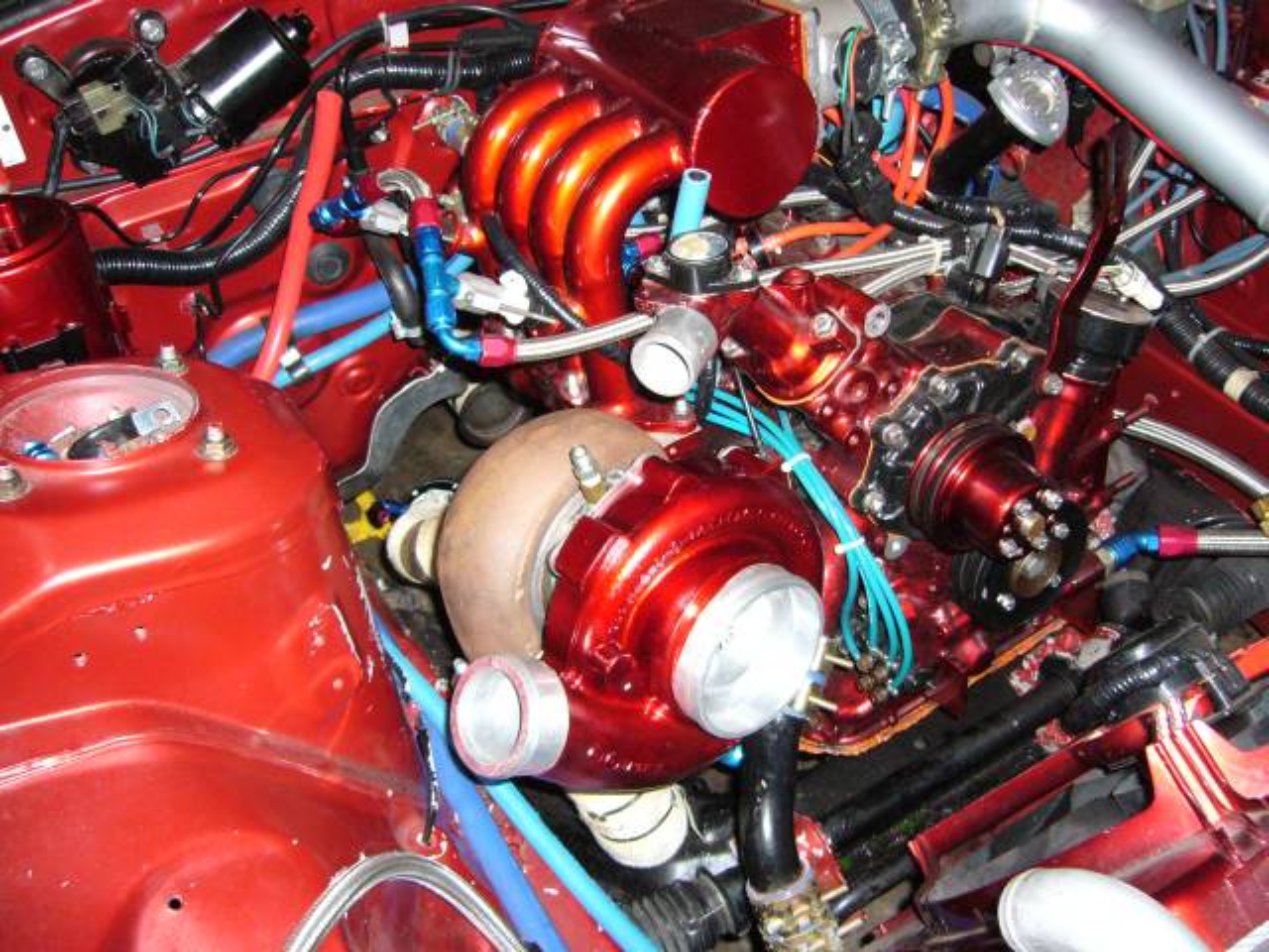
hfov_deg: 52.6
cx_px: 634
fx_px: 1283
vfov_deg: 40.7
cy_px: 476
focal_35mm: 35
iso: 250
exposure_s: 1/30
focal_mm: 5.8
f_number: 2.8
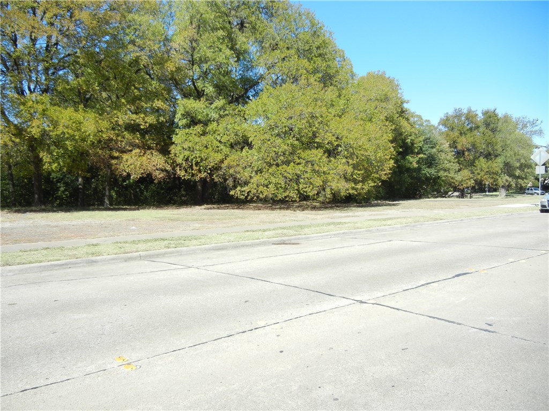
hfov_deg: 60.0
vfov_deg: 46.8
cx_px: 274
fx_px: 476
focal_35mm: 30
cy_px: 206
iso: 160
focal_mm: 5.4
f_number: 3.5
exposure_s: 1/718
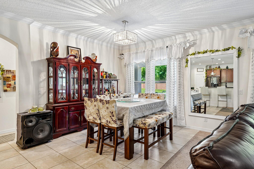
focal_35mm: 21
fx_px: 148
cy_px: 84
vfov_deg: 59.5
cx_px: 127
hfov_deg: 81.2
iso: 400
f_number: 9
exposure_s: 1/13
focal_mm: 21
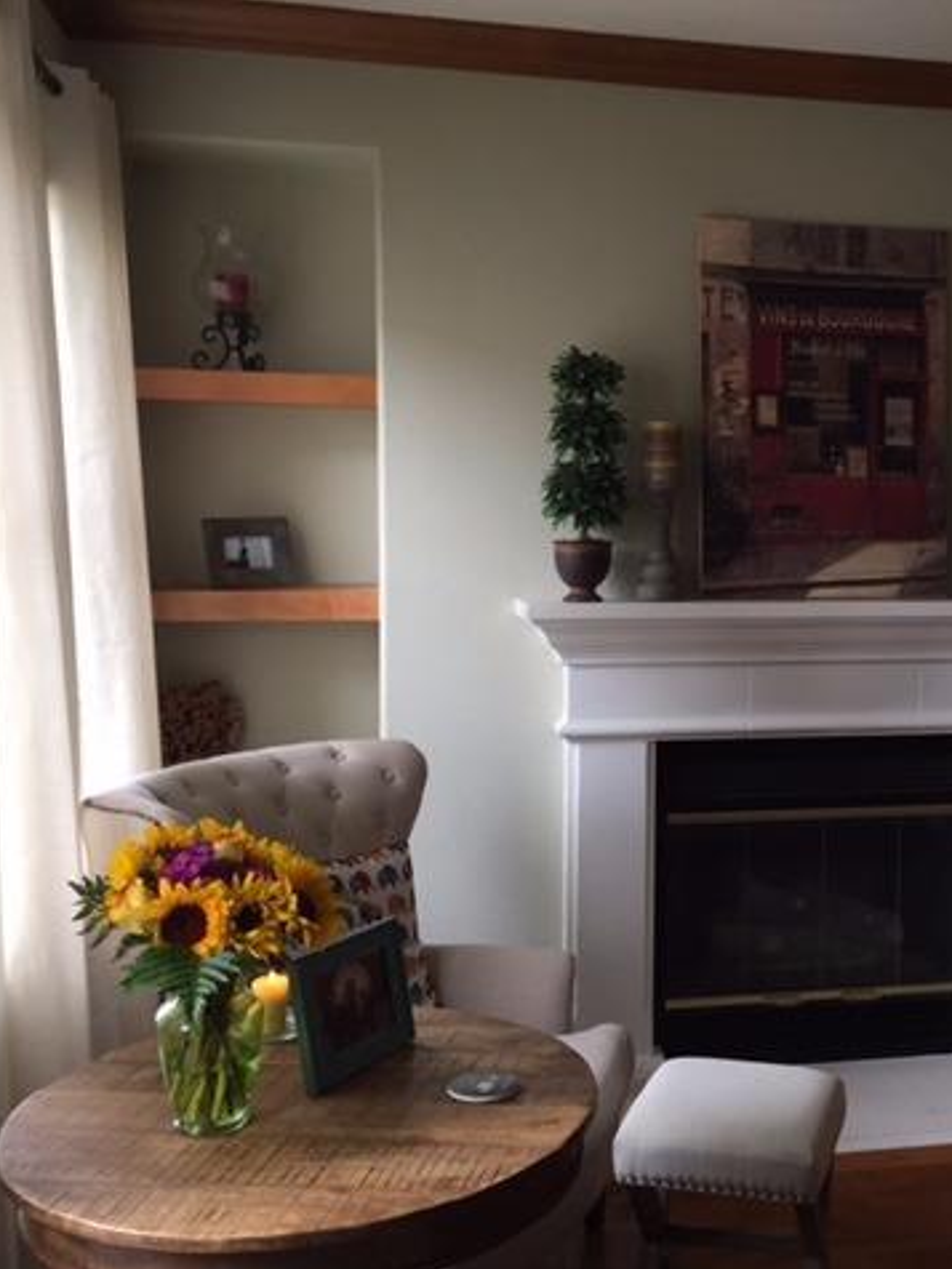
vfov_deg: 47.9
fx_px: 1430
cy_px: 637
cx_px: 712
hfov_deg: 36.0
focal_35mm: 39
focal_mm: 4.15
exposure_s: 1/30
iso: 40
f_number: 2.2
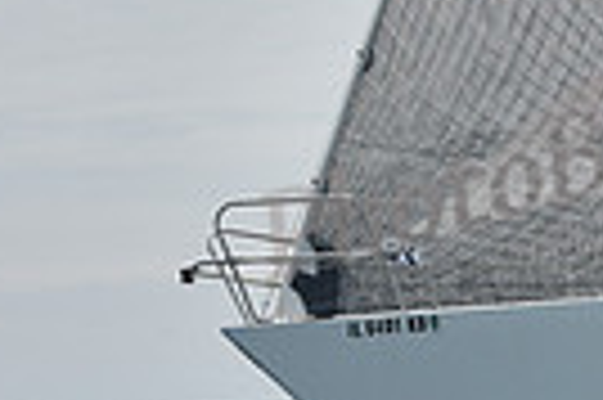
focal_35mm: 303
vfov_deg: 4.5
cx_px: 1130
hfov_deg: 6.6
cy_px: 335
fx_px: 5069
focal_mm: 70
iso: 250
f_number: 11
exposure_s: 1/800
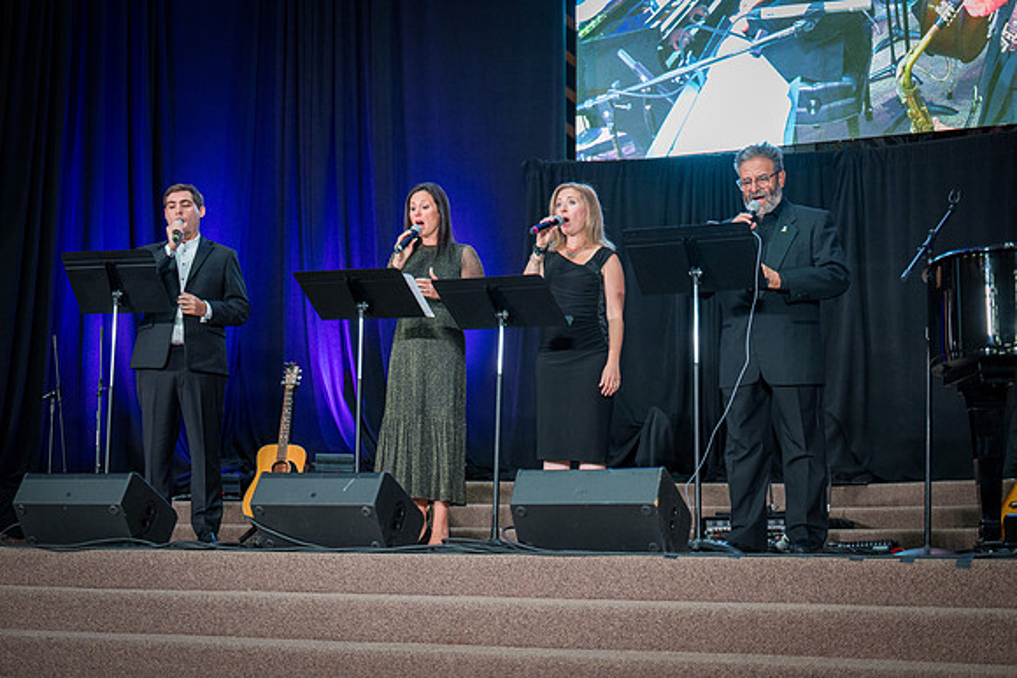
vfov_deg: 19.5
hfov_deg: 28.8
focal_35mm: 70
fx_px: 1978
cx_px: 508
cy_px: 339
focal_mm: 70
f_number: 2.8
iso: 1600
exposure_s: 1/90
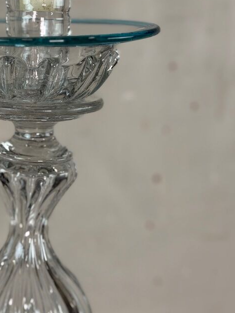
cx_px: 46
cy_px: 125
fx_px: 832
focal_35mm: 92
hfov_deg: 16.0
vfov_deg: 21.3
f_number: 1.78
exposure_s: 1/100
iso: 80
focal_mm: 6.76
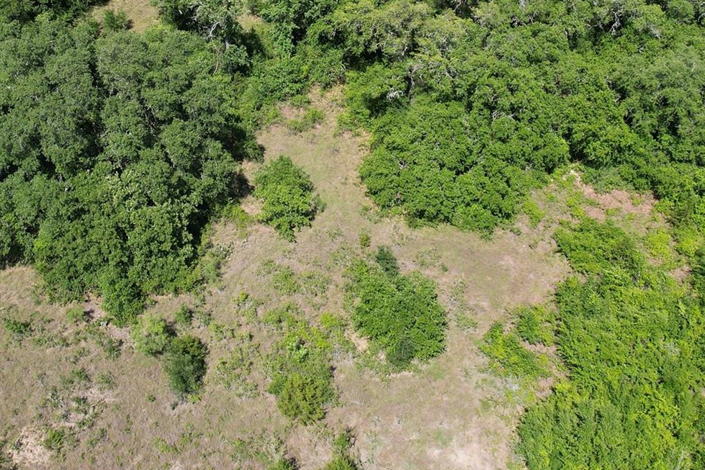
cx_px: 261
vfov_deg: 27.9
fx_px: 901
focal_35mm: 46
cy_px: 26
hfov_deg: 42.4
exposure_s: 1/1250
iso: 100
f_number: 2.8
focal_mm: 8.38
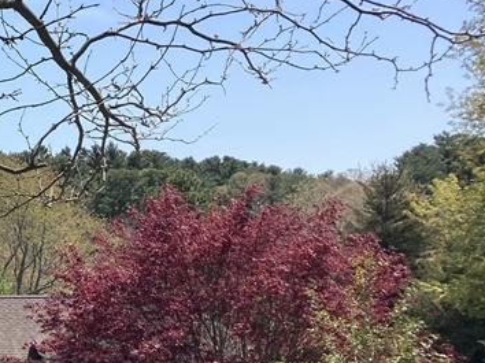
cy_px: 267
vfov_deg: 18.1
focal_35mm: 81
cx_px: -108
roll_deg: +1.8
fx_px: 1134
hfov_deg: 22.2
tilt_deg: -0.8
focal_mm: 3.99
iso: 20
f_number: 1.8
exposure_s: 1/1779
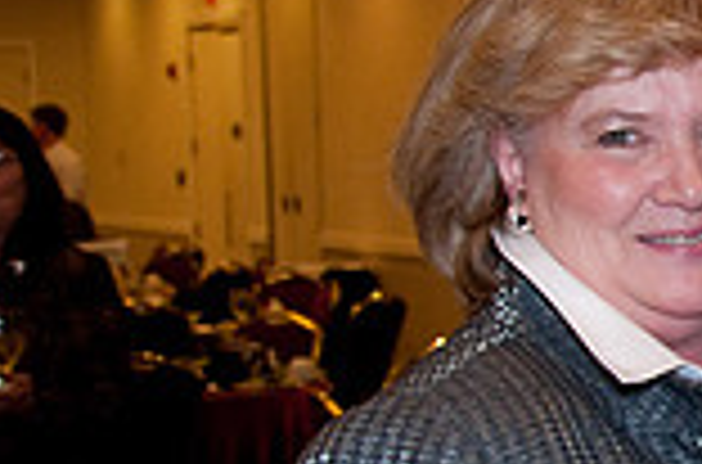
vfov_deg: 9.0
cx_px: 1256
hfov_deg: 12.5
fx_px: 2933
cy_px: 295
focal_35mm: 151
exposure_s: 1/30
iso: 640
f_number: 6.3
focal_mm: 27
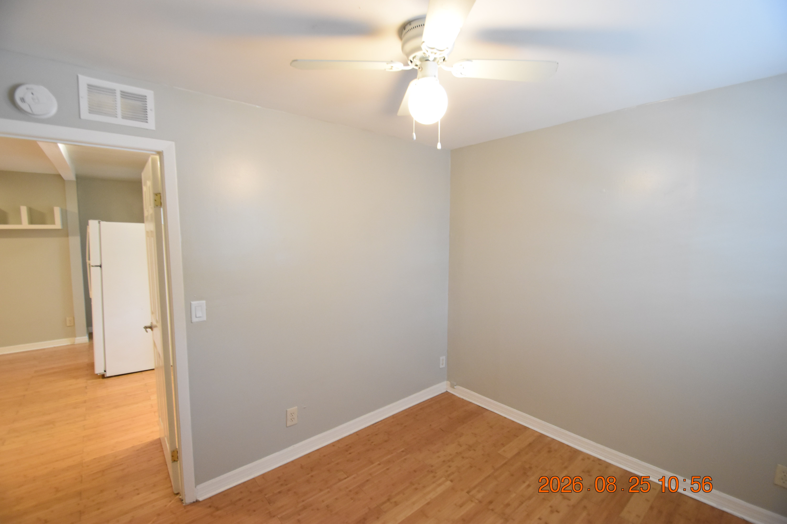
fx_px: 328
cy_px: 262
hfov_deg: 100.4
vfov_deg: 77.3
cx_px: 394
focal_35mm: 15
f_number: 3.5
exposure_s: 1/60
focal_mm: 10
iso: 1800
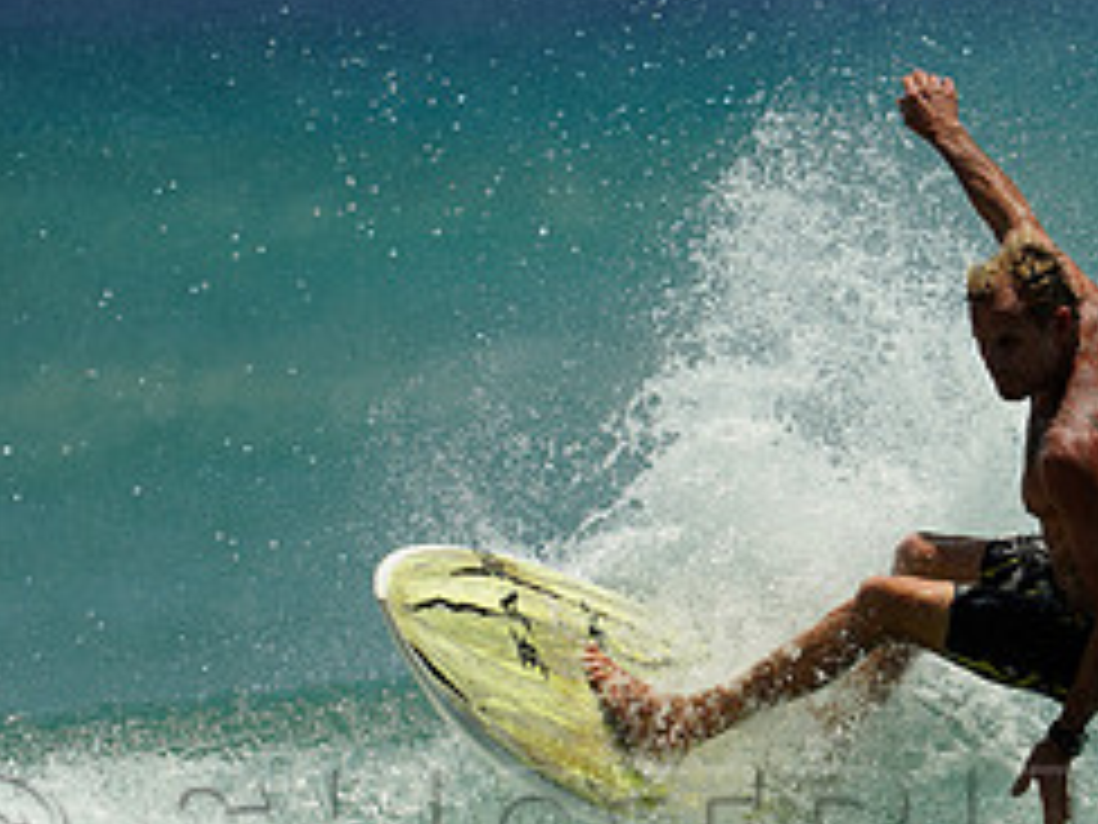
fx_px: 28992
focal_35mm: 914
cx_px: 1004
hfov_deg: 2.2
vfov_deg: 1.6
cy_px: 799
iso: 100
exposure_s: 1/1600
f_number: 2.8
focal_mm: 400
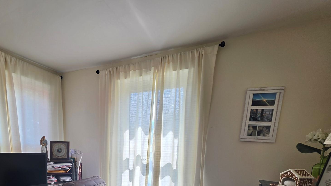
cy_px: 168
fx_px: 176
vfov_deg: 49.6
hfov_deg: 83.8
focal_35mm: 20
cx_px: 112
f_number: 1.9
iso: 16
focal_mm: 2.2
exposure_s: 1/120
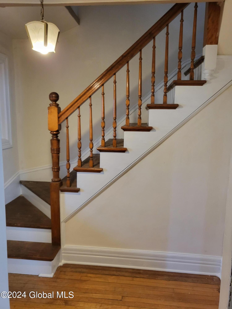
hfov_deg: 53.1
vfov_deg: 67.3
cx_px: 116
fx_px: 232
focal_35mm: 26
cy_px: 154
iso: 250
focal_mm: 4.25
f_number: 1.8
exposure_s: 1/60
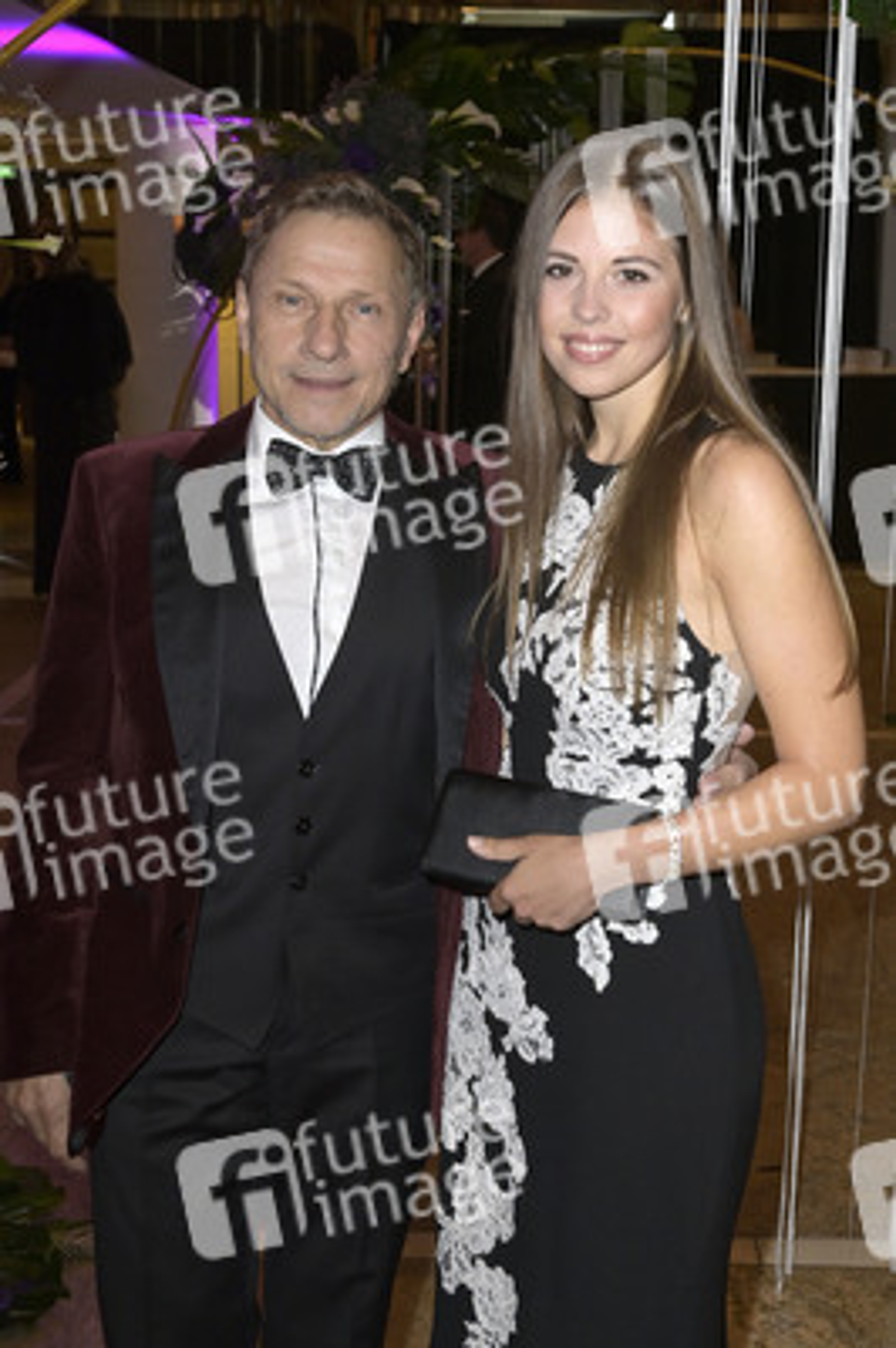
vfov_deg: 41.1
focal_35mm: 48
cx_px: 448
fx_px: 1795
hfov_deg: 28.0
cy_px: 674
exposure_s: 1/200
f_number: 5.6
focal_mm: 48
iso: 2500
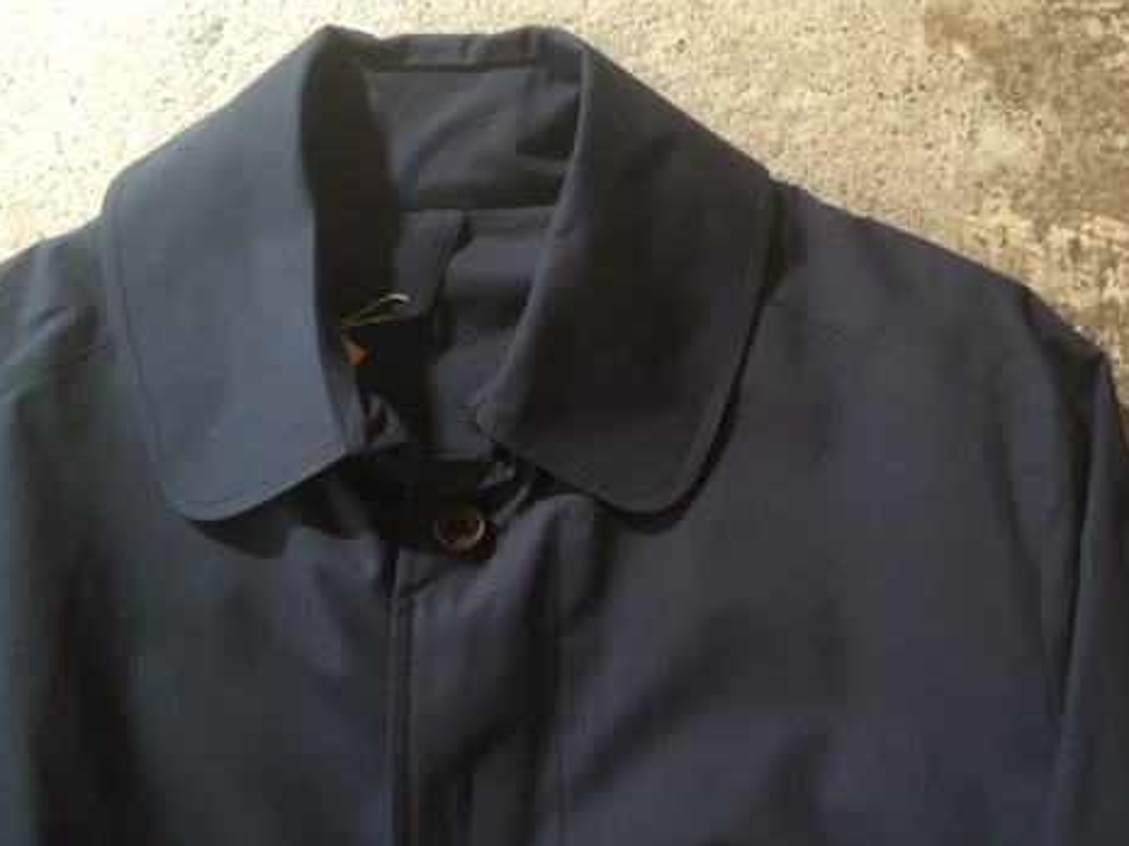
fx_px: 1305
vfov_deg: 35.9
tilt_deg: -86.3
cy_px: 481
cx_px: 730
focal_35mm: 40
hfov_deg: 46.2
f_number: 2.2
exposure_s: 1/33
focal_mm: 4.15
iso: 100
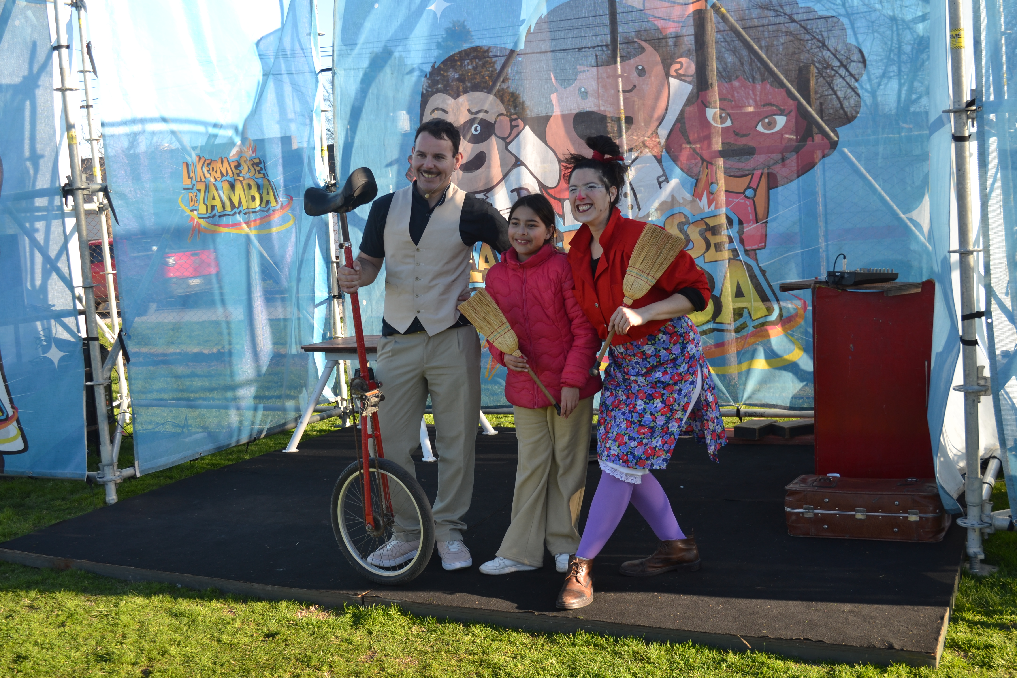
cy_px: 339
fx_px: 1144
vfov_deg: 33.0
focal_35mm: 40
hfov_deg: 47.9
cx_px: 508
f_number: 5.6
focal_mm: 27
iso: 100
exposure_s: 1/125
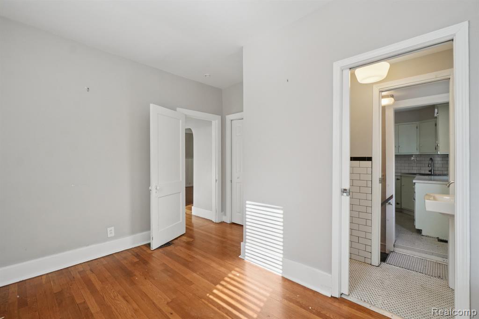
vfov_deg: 77.3
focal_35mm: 15
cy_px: 160
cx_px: 240
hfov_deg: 100.4
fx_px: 200
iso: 250
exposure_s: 1/30
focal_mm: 10
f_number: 8
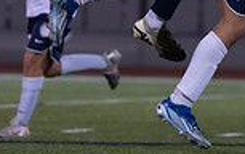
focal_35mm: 620
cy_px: -195
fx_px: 4144
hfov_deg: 3.4
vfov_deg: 2.1
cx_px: 238
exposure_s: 1/1000
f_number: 2.8
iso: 2000
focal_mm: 129
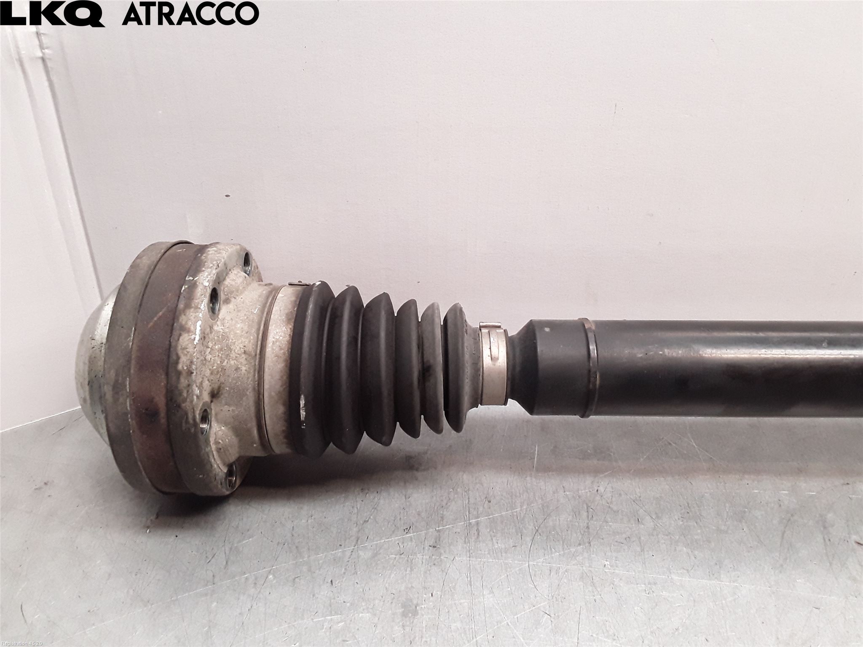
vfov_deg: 49.7
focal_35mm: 28
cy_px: 324
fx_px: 698
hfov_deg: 63.4
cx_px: 432
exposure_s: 1/100
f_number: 1.9
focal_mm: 2.91
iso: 100
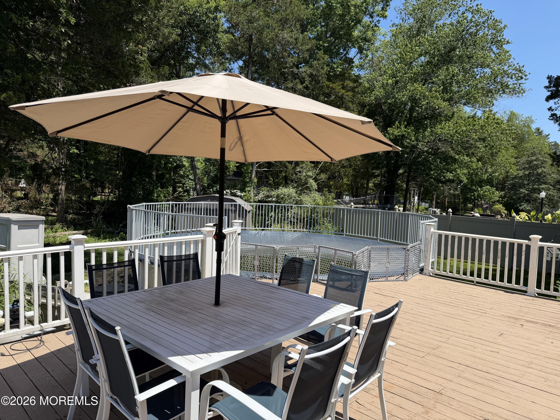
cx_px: 280
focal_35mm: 24
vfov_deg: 56.8
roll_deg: -2.6
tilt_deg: -3.2
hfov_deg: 71.6
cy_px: 210
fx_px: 388
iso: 80
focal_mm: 6.76
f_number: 1.78
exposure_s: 1/3584
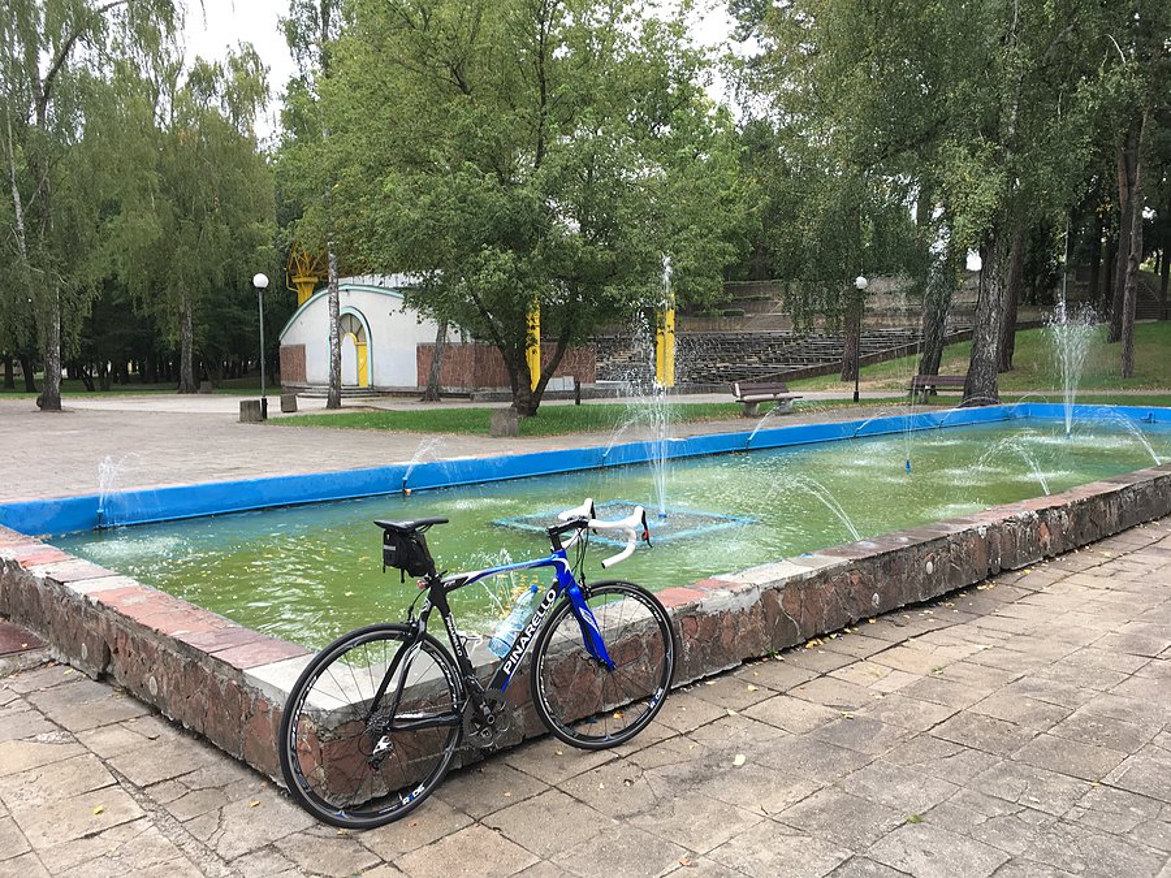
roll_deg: +0.1
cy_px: 439
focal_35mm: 29
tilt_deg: -5.8
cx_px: 586
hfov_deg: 61.7
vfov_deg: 48.2
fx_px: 981
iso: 25
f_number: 2.2
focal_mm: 4.15
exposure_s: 1/50
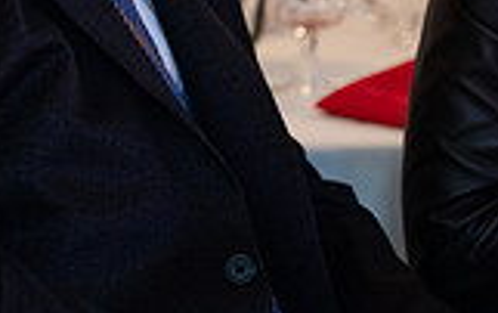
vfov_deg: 1.8
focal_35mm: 743
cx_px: -68
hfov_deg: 2.8
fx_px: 10095
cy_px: -273
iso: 1250
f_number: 3.2
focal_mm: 200
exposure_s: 1/125
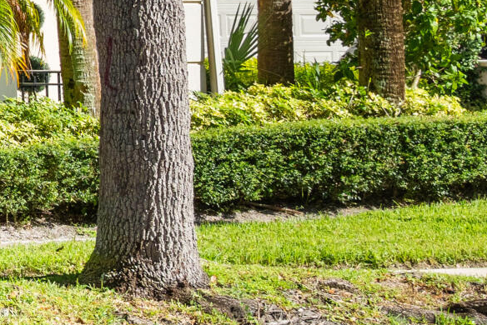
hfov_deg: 11.3
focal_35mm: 154
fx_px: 2084
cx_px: -651
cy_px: -164
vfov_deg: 8.7
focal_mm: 30
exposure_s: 1/100
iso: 800
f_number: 8
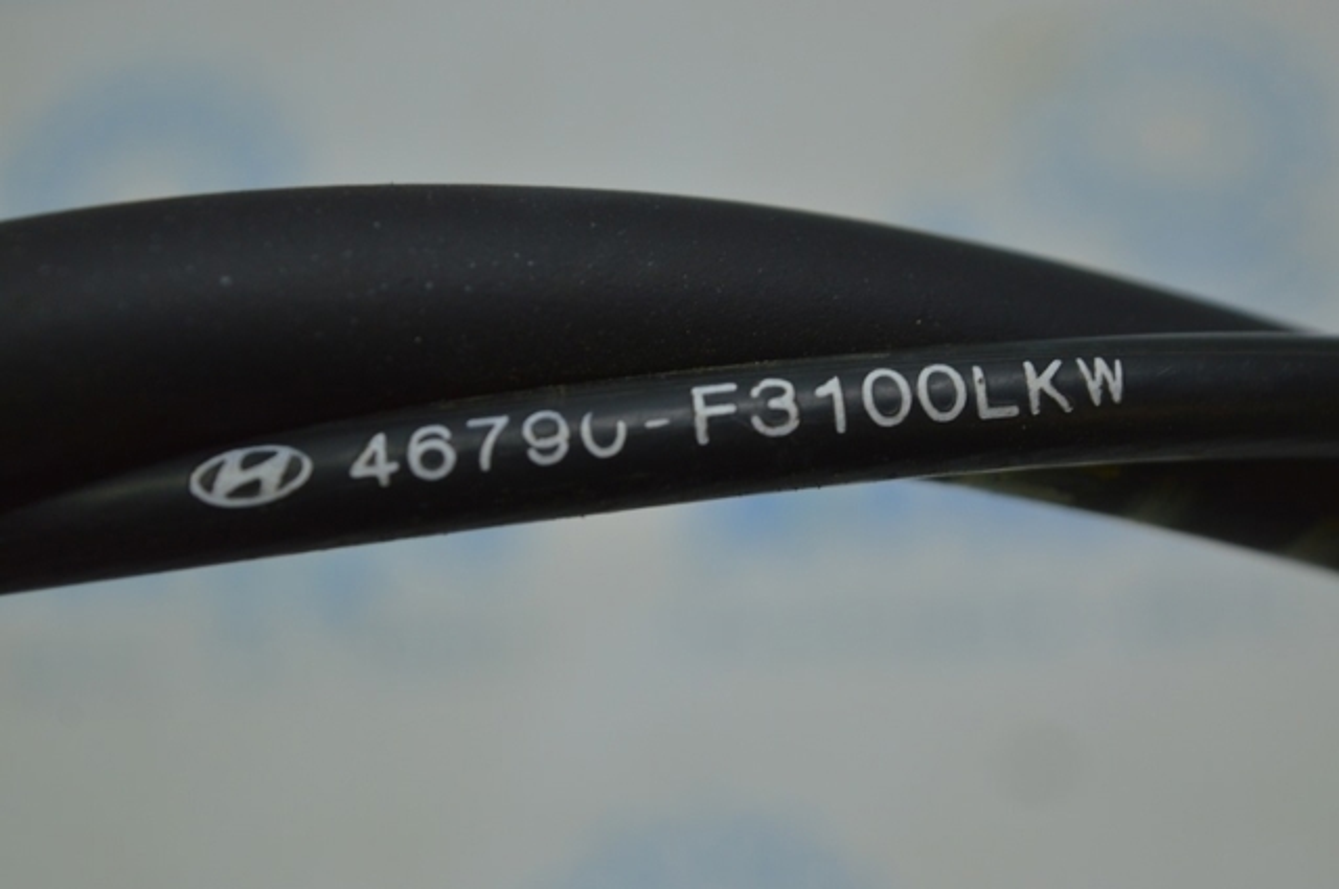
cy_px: 444
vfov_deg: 16.5
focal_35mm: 82
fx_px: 3065
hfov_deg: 24.6
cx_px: 670
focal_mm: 55
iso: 400
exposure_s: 1/100
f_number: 5.6
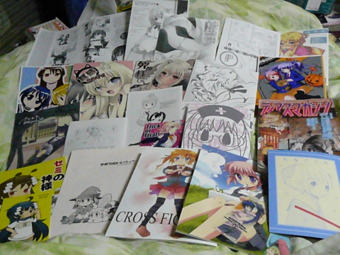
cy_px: 128
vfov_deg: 39.7
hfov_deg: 51.4
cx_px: 170
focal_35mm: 36
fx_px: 354
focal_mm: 6
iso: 3200
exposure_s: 1/100
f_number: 2.8
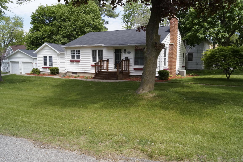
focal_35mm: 27
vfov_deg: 47.8
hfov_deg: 67.4
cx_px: 122
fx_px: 182
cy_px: 81
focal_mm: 18
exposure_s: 1/3200
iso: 800
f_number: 5.6
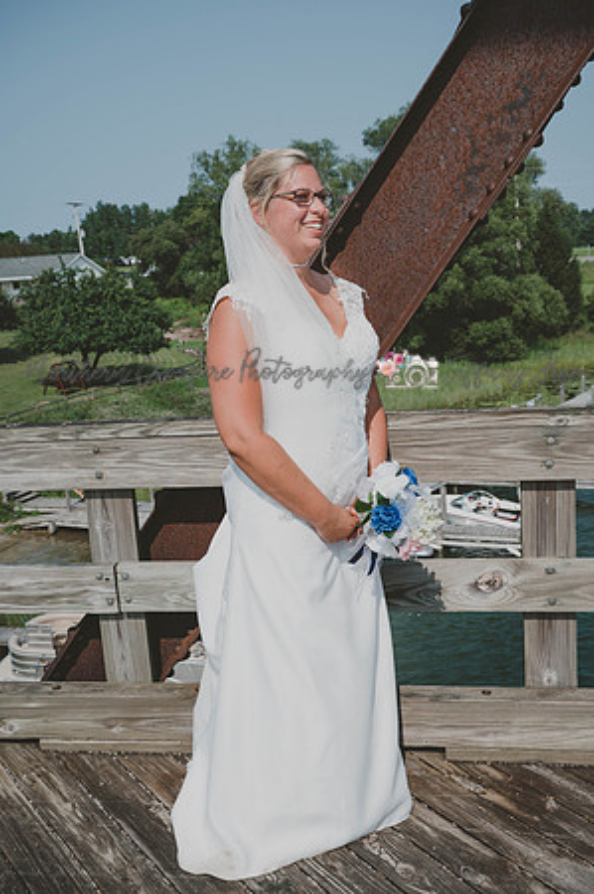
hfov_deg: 35.0
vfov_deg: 50.7
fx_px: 943
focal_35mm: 38
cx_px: 297
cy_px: 447
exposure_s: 1/400
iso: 100
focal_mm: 38
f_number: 7.1
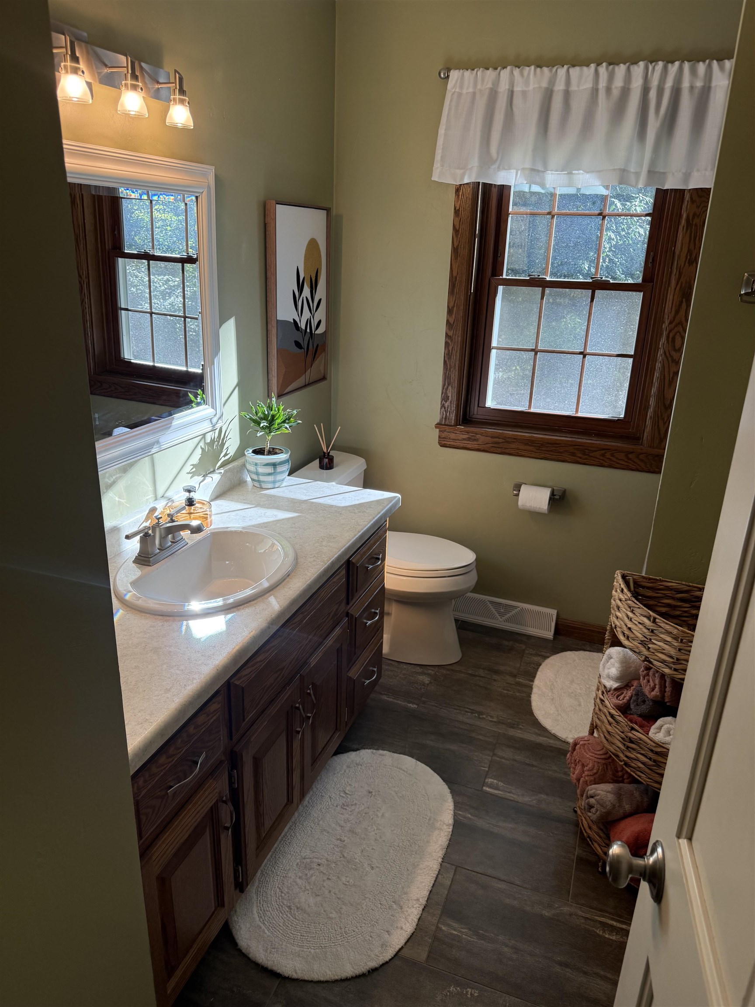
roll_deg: -3.2
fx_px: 698
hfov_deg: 56.8
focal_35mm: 24
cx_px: 378
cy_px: 504
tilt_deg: -20.2
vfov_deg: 71.6
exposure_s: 1/232
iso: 125
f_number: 1.78
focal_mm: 6.76
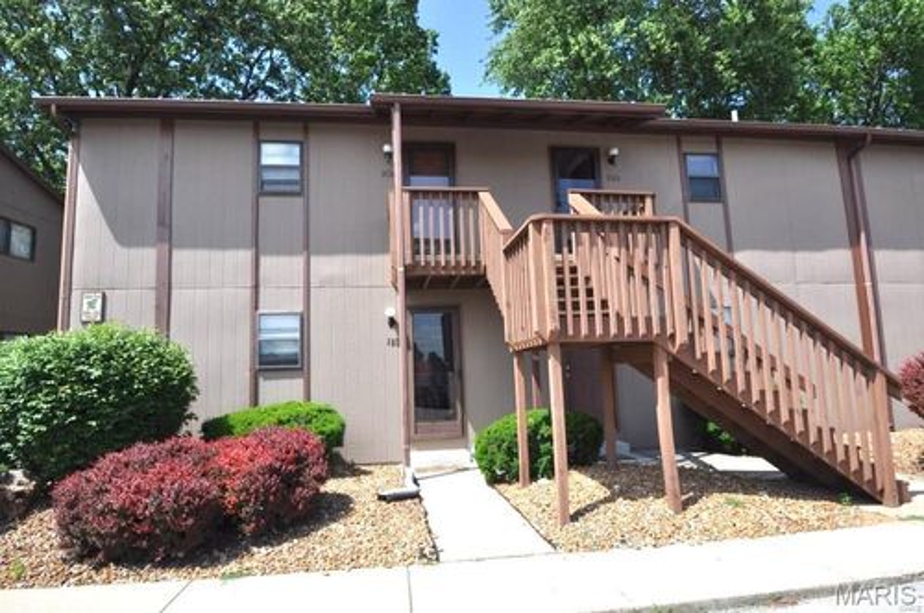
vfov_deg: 67.2
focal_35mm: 18
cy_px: 306
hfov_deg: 90.1
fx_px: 461
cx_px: 462
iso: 200
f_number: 8
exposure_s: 1/250
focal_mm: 12
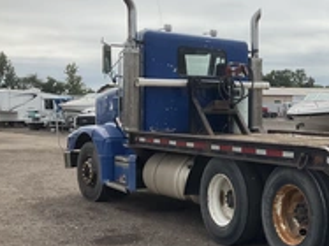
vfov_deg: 23.6
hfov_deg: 29.1
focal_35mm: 62
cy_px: 135
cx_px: 333
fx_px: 589
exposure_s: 1/5263
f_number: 1.8
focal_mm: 3
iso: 25
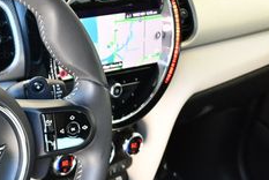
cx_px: -17
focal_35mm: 99
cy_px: 141
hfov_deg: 19.8
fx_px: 741
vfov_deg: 13.8
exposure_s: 1/160
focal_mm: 18
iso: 800
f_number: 3.5
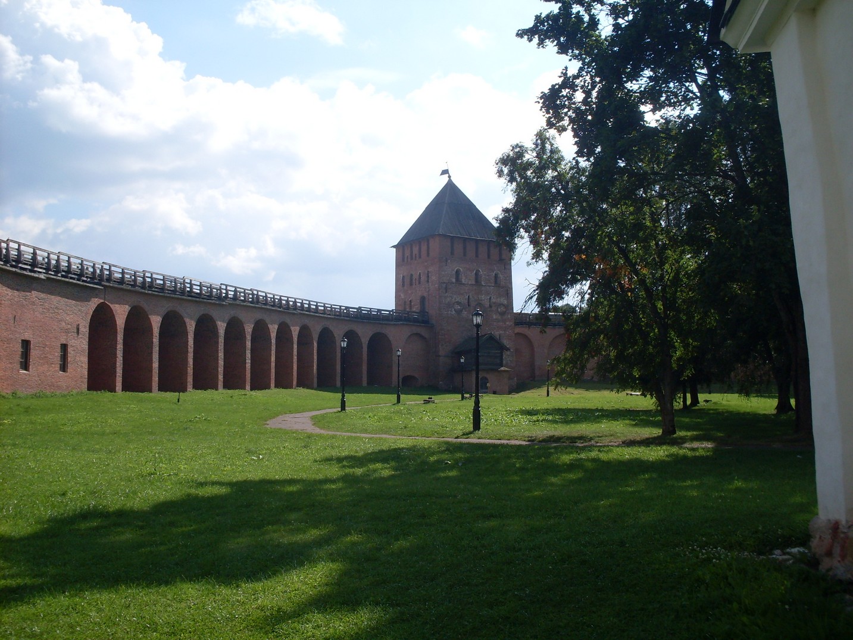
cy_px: 320
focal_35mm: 38
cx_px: 426
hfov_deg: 49.0
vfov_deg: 37.7
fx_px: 936
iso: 80
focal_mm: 6.3
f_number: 8.4
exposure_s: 1/250
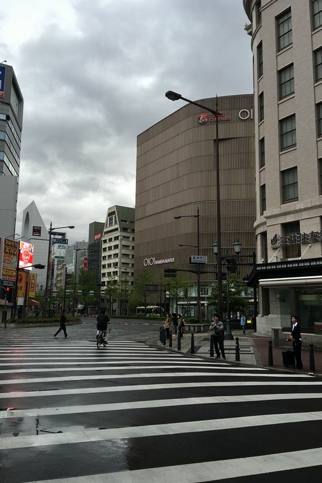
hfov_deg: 42.3
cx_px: 147
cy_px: 245
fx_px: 416
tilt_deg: +7.5
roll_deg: -0.1
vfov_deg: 60.3
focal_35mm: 31
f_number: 2.2
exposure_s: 1/463
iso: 25
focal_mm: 4.15
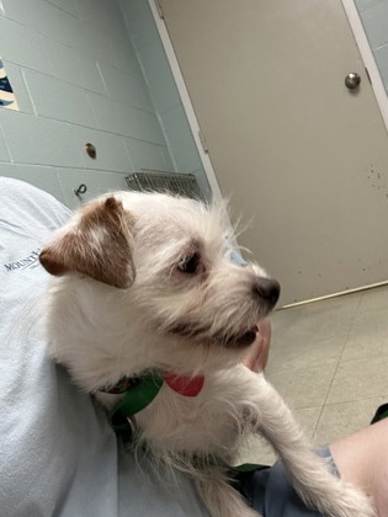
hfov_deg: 46.8
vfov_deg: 60.0
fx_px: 448
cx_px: 194
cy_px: 258
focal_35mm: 30
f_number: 1.9
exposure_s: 1/41
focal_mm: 2.69
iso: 80
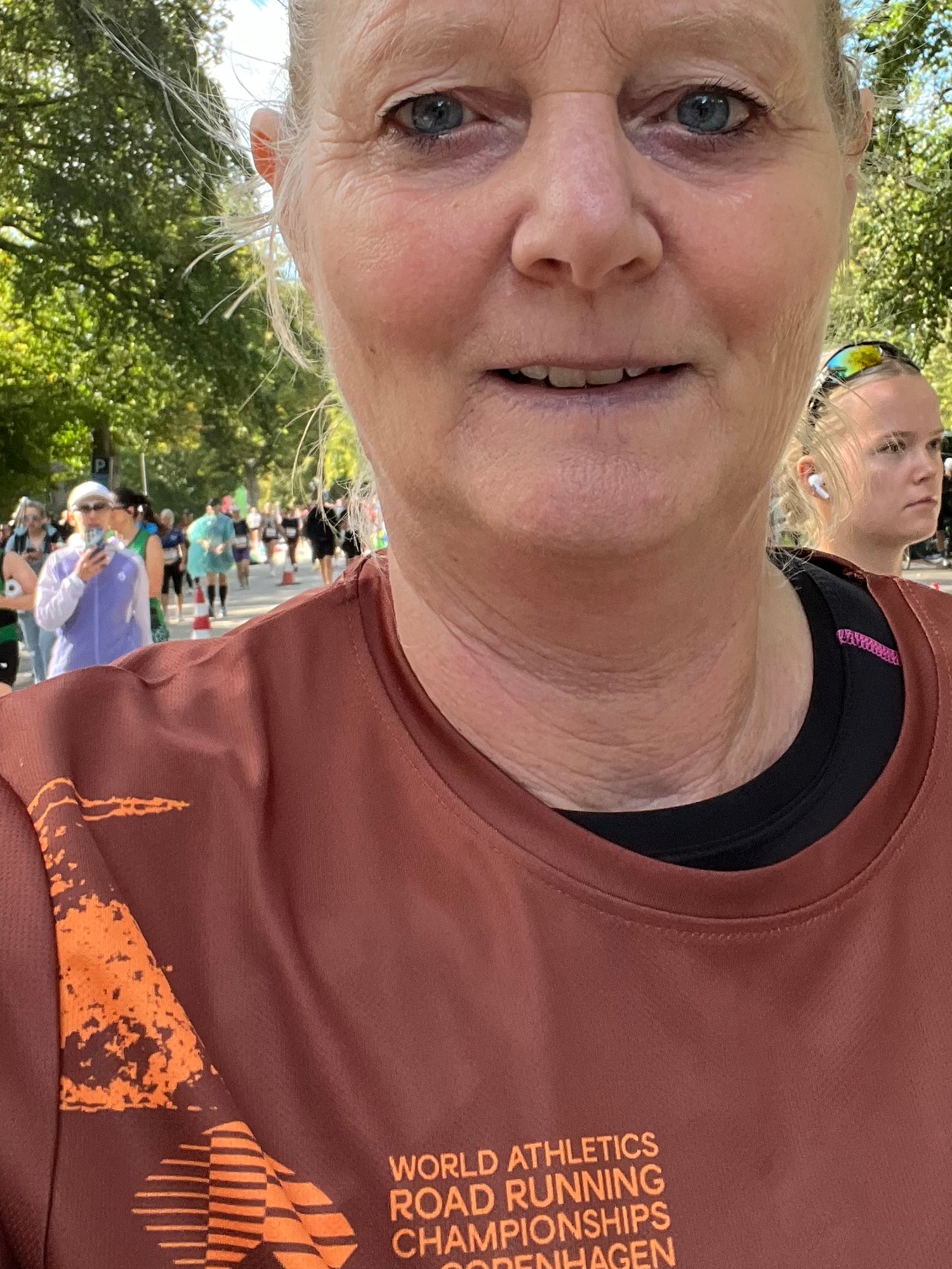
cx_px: 546
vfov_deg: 41.9
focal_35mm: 45
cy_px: 513
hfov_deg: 32.1
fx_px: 1650
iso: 40
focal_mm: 2.71
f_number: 2.2
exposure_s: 1/121
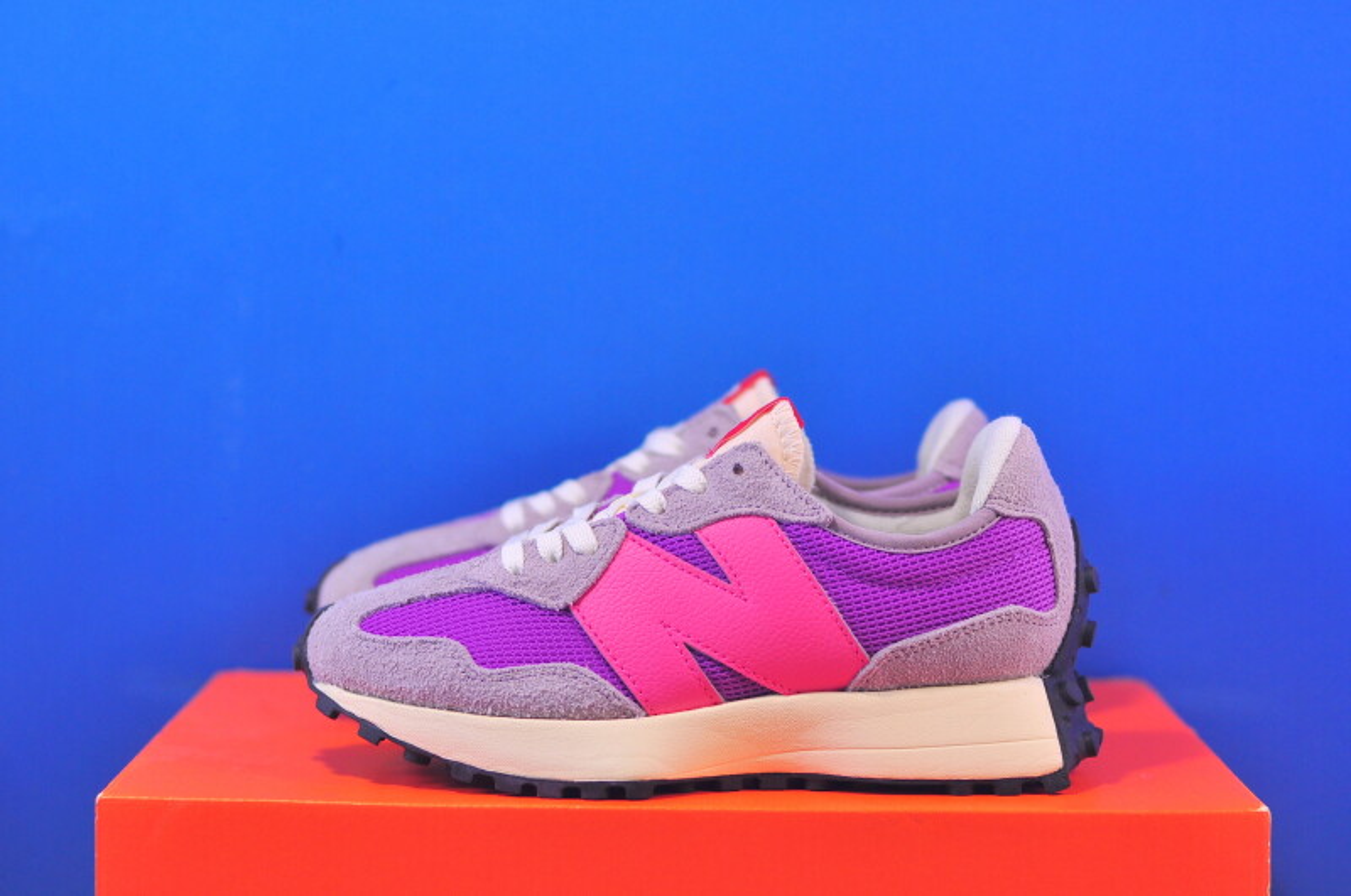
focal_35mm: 75
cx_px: 676
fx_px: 2811
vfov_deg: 18.1
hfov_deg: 27.0
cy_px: 448
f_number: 2.5
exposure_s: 1/320
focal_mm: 50
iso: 250
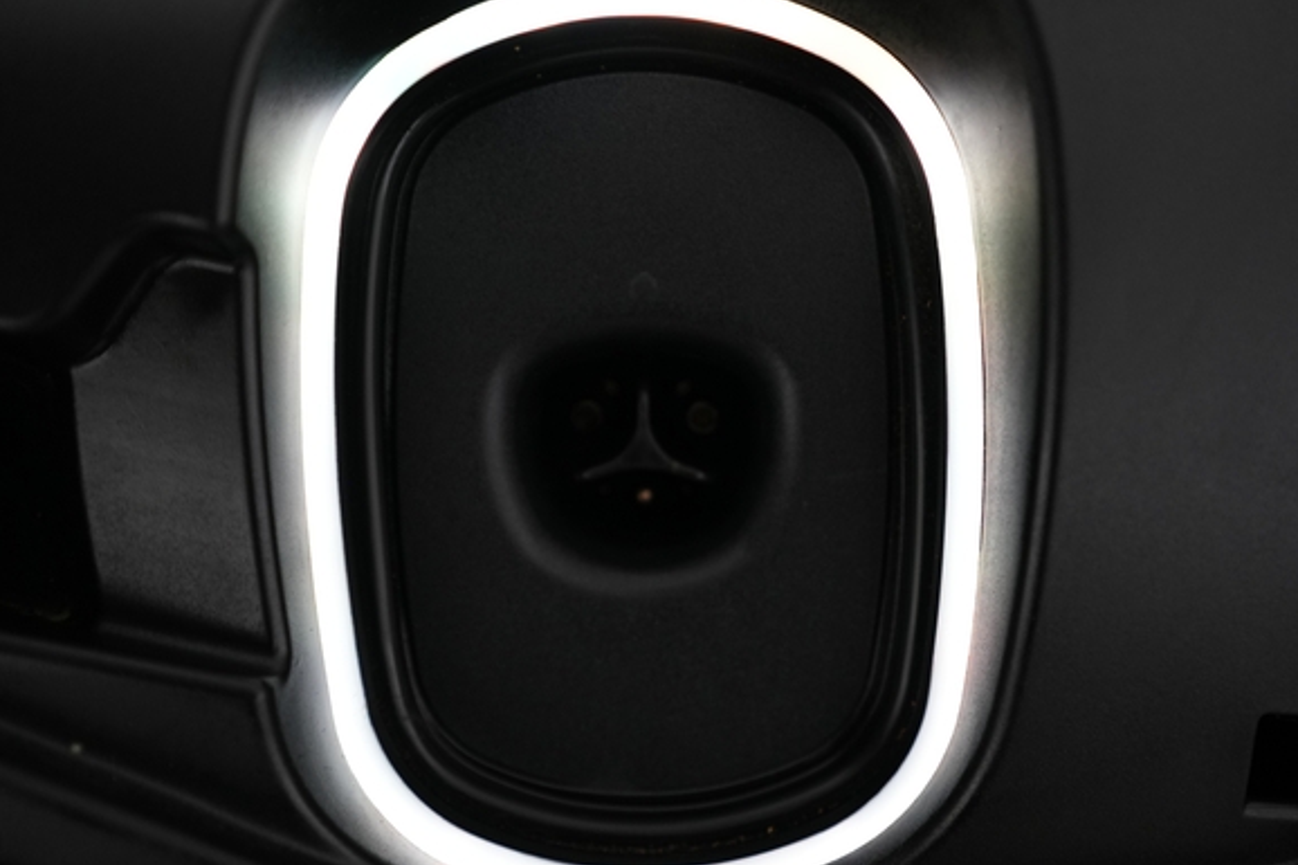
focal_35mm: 31
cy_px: 452
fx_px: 1117
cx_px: 671
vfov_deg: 42.3
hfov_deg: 60.3
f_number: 3.2
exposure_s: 1/60
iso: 1600
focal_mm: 28
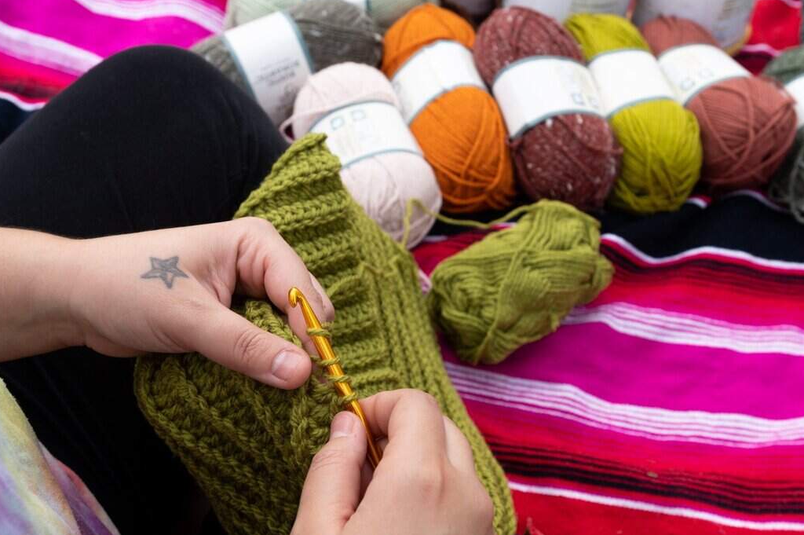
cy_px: 281
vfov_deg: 32.6
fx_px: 915
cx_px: 429
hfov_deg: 47.4
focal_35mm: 41
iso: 400
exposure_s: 1/640
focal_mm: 35
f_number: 9
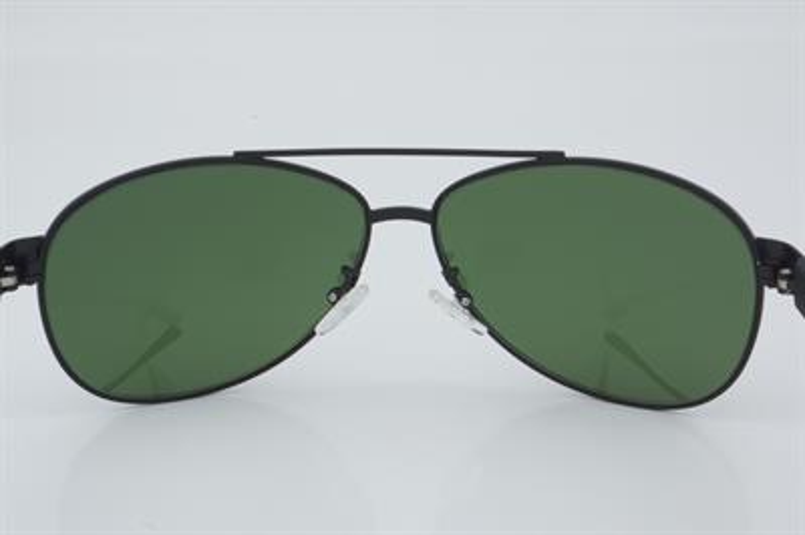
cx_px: 402
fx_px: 1676
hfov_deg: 27.0
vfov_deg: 18.2
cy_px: 268
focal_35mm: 75
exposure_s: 1/3
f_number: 32
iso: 100
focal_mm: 50
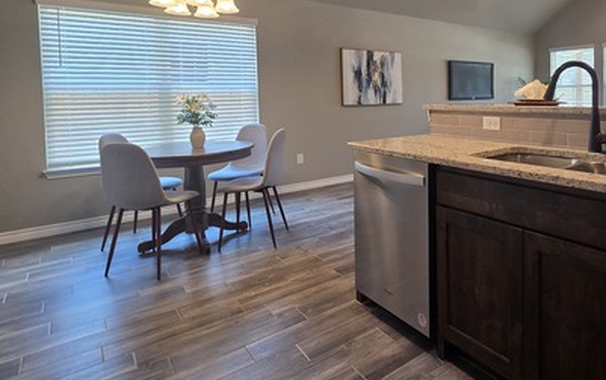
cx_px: 423
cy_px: 109
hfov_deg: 76.0
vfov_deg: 53.3
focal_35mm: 22
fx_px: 363
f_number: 2.2
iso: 80
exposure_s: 1/60
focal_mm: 2.2
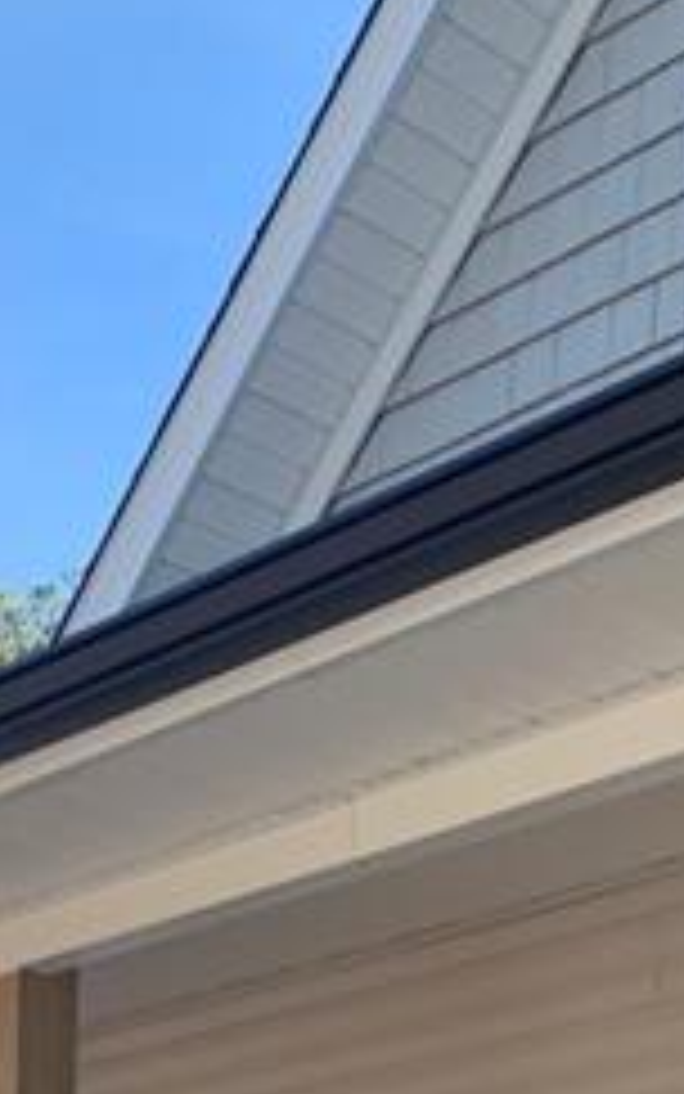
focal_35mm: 87
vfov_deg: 21.3
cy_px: 1459
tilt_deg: +5.7
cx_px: 423
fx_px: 2593
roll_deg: -2.1
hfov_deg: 15.0
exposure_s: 1/459
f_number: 1.8
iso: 25
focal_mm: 4.25
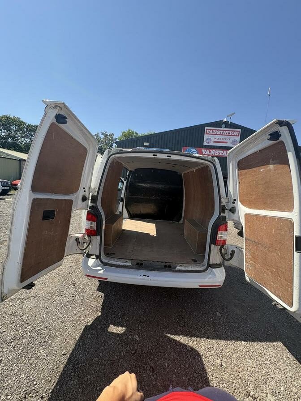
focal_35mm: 14
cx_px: 150
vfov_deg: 102.1
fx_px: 162
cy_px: 200
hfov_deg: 85.7
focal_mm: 2.22
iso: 50
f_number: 2.2
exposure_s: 1/727
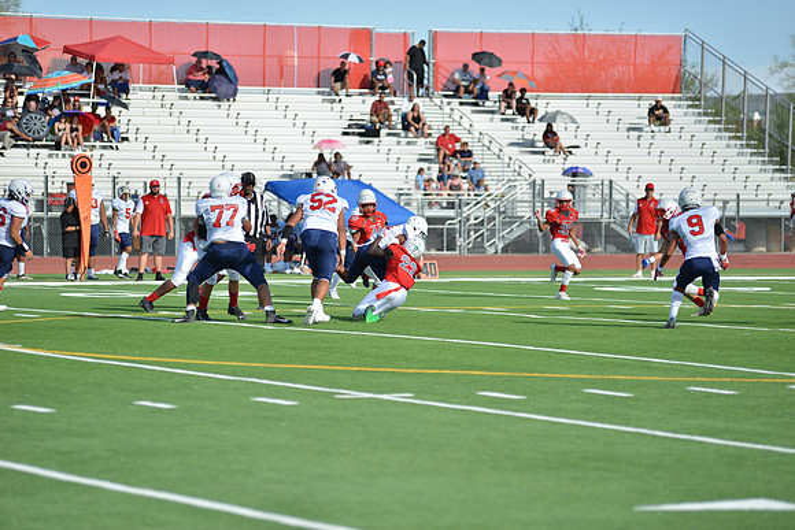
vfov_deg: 8.9
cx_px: 398
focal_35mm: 155
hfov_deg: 13.2
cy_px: 265
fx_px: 3424
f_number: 2.8
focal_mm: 155
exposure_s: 1/1600
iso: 100
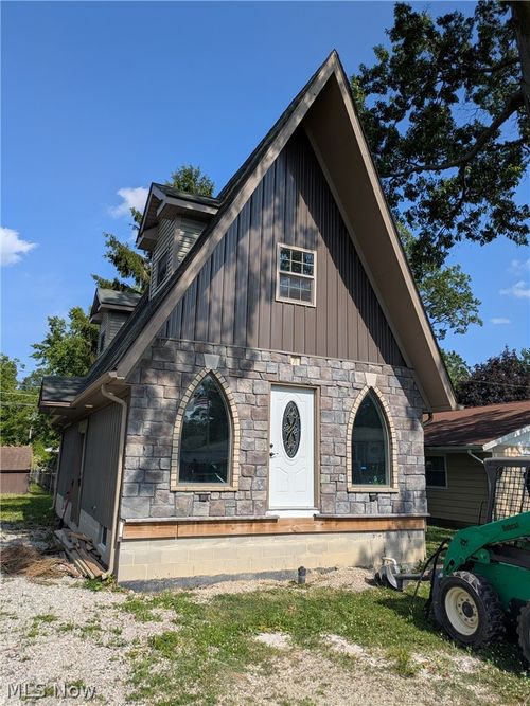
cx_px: 265
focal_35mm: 25
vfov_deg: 69.4
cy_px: 353
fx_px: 511
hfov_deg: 54.9
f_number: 1.89
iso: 47
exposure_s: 1/2841
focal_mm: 5.43
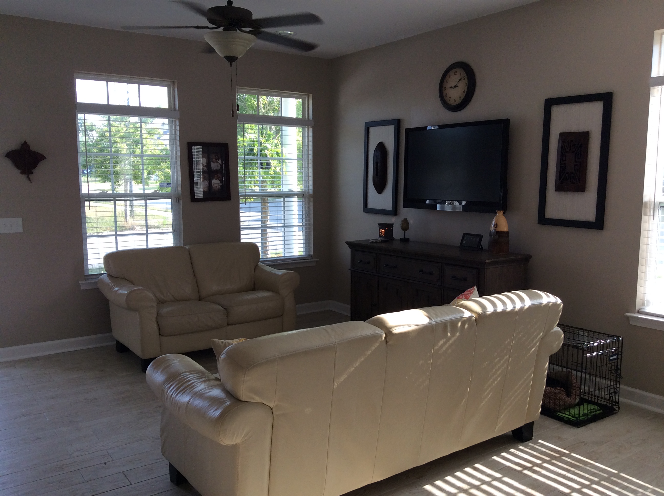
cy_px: 248
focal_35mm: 33
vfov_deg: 42.8
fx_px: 632
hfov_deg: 55.4
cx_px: 332
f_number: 2.4
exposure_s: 1/120
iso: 40
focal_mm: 3.3
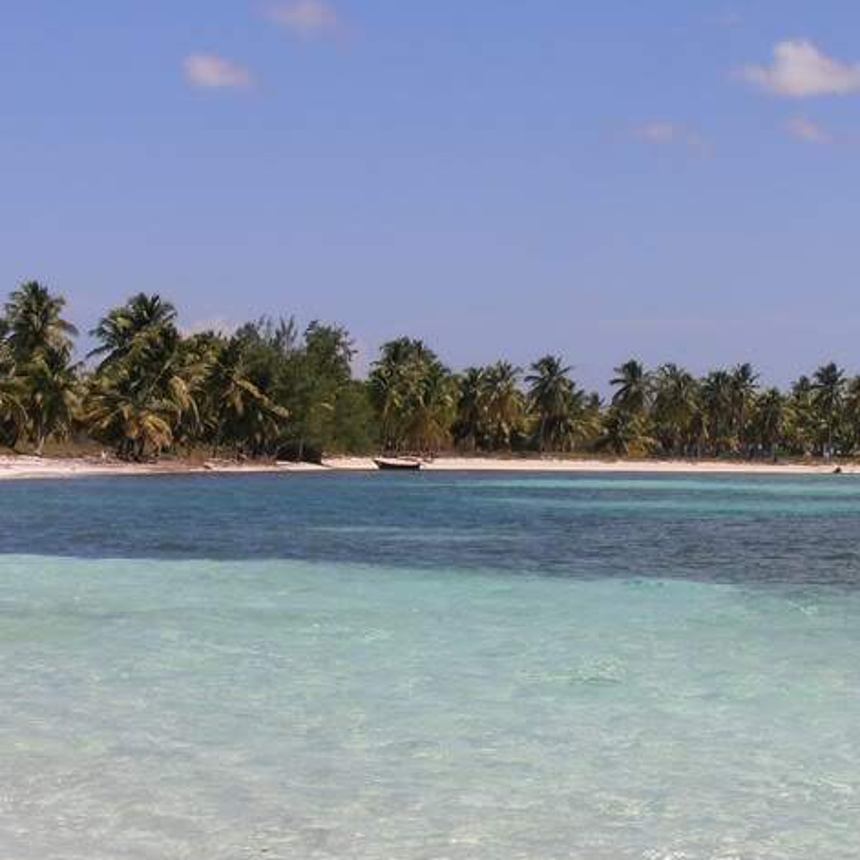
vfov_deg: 13.2
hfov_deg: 13.2
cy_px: 517
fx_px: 3710
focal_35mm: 132
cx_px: 657
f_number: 13
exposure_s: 1/160
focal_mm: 15.5
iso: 80
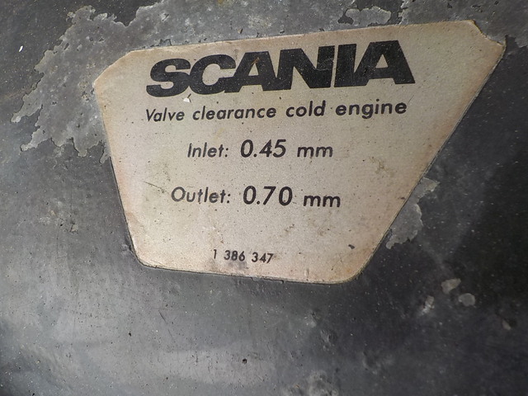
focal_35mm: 30
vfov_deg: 46.8
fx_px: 458
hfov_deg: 60.0
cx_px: 264
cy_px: 198
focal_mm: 4.1
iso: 125
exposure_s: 1/160
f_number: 3.3
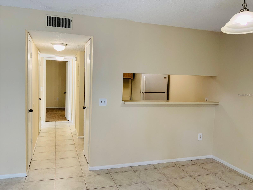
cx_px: 126
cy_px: 95
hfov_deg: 61.7
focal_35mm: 29
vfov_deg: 48.2
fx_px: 212
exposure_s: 1/60
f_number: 1.8
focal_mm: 3
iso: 40
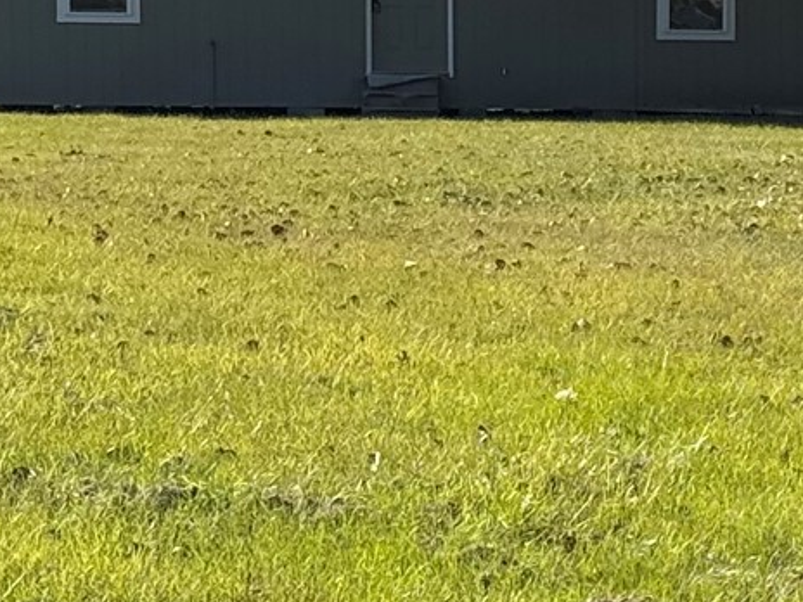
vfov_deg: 7.0
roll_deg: -0.1
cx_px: 1336
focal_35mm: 212
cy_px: 358
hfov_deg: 9.0
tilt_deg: -4.0
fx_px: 4918
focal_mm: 6.76
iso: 64
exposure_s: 1/3378
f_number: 1.78
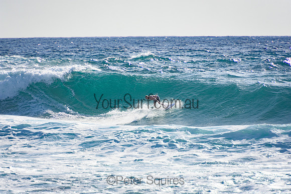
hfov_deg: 3.4
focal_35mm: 600
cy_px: 97
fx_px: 4851
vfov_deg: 2.3
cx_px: 146
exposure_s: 1/2000
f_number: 5.6
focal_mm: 400
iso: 250
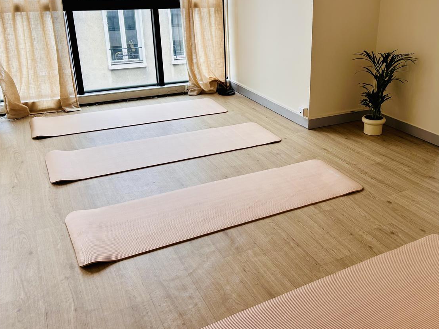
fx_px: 444
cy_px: 131
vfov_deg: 40.5
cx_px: 290
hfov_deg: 51.7
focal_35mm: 35
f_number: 1.5
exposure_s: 1/100
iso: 50
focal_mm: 5.7
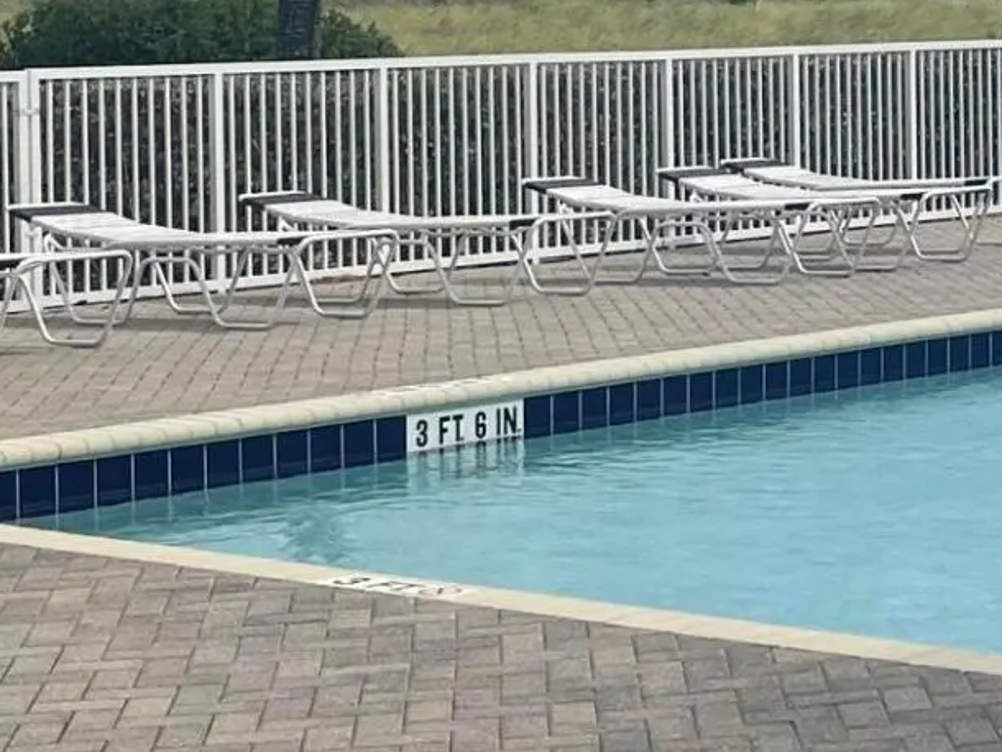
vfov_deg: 12.5
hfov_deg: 16.3
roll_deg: +0.1
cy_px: 189
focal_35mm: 118
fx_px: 3417
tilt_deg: -3.7
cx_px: 1036
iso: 32
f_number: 1.6
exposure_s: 1/6250
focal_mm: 5.1
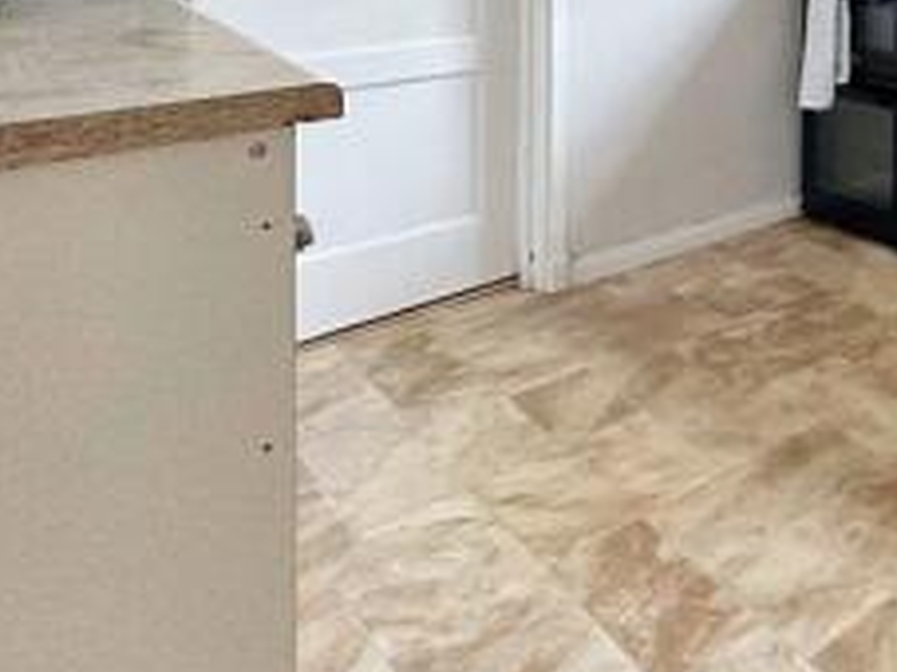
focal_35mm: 36
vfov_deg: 33.6
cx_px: 1108
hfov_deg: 37.2
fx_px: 932
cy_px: -97
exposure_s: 1/100
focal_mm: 2.2
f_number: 2.2
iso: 320
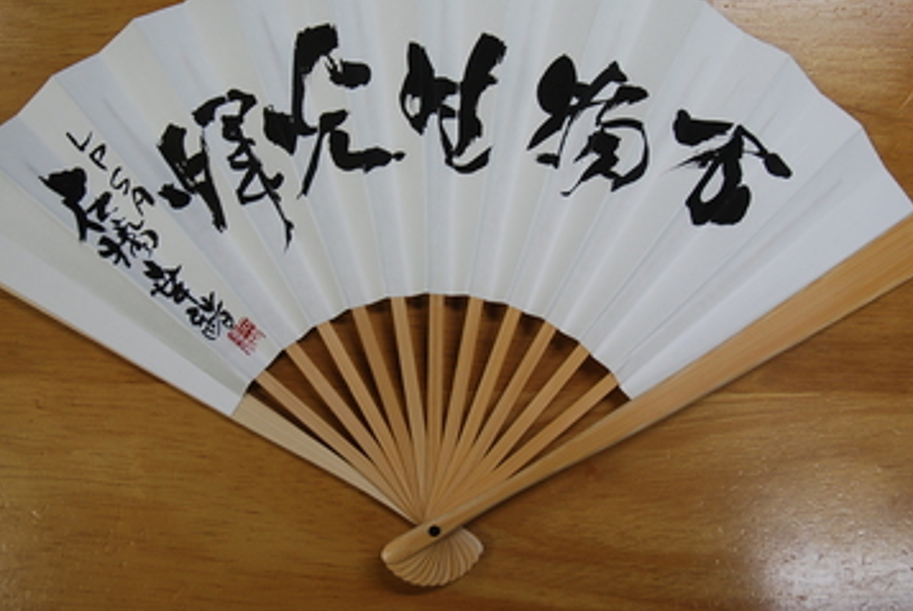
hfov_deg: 55.6
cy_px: 242
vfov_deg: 38.8
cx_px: 414
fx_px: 863
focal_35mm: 34
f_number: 3.5
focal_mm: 18
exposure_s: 1/40
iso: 200
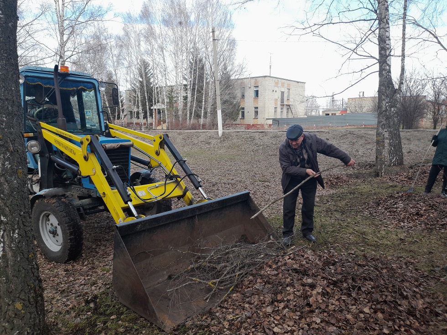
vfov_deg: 54.9
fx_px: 323
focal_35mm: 25
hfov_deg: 69.4
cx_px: 224
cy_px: 168
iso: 20
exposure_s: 1/139
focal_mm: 4.6
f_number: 2
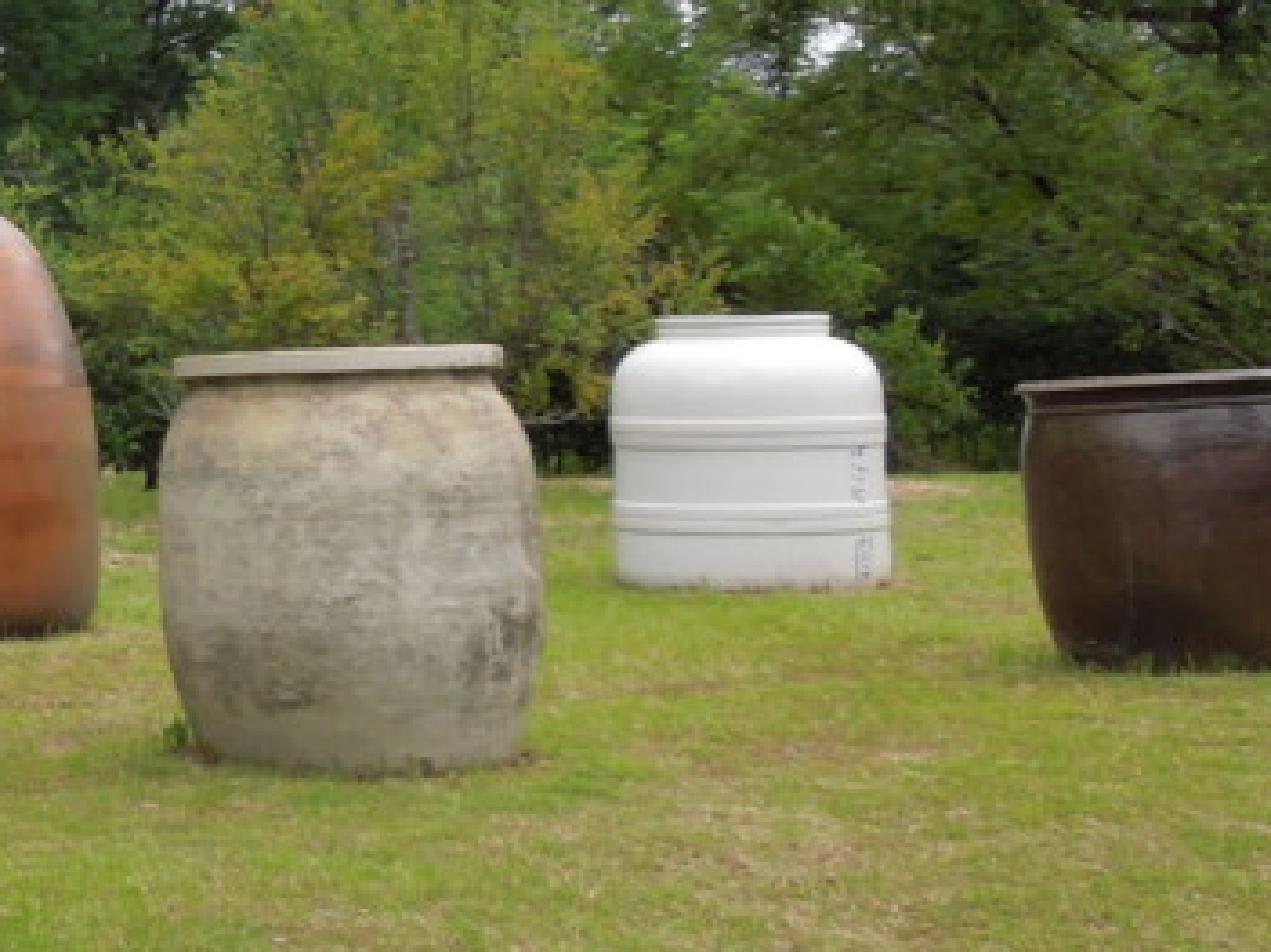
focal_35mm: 77
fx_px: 2826
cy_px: 221
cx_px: -496
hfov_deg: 22.1
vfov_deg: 19.0
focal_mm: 4.5
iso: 100
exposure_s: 1/400
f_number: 3.3
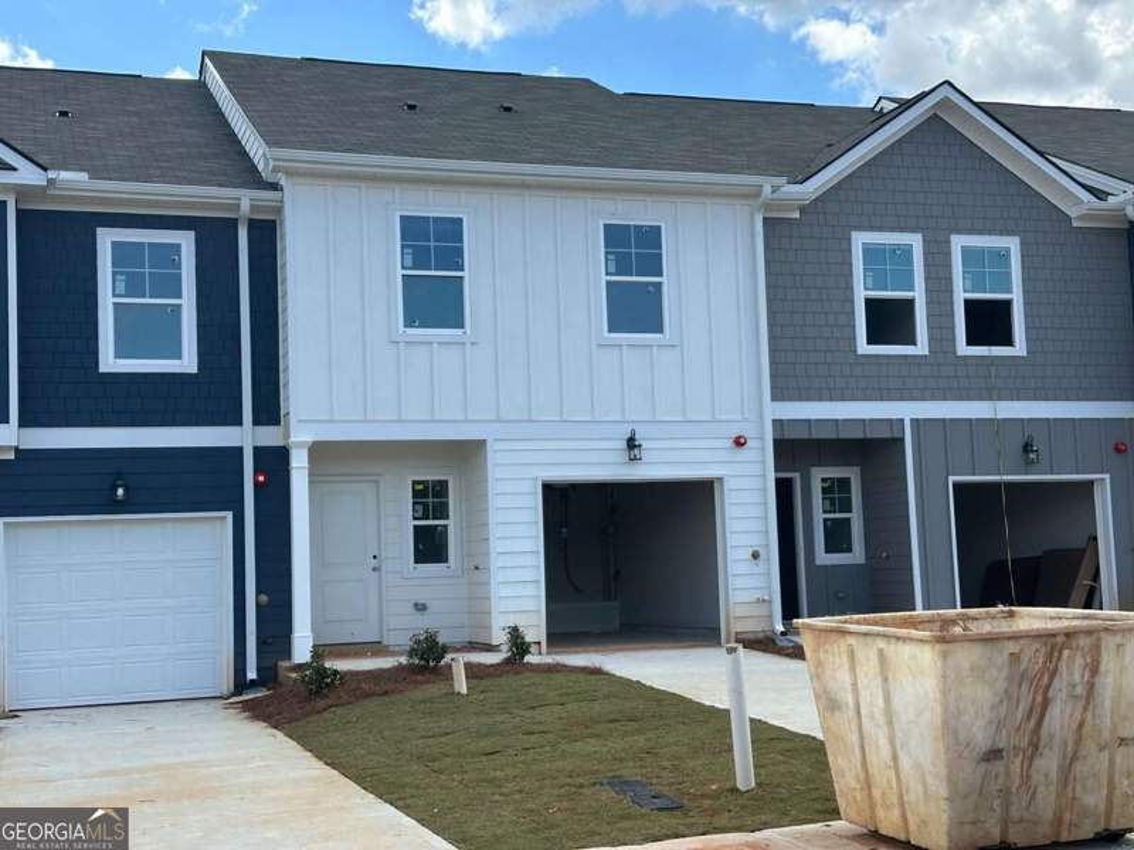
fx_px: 1572
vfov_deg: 30.3
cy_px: 425
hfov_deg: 39.7
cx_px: 567
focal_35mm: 48
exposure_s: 1/2160
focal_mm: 6.86
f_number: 1.78
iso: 64
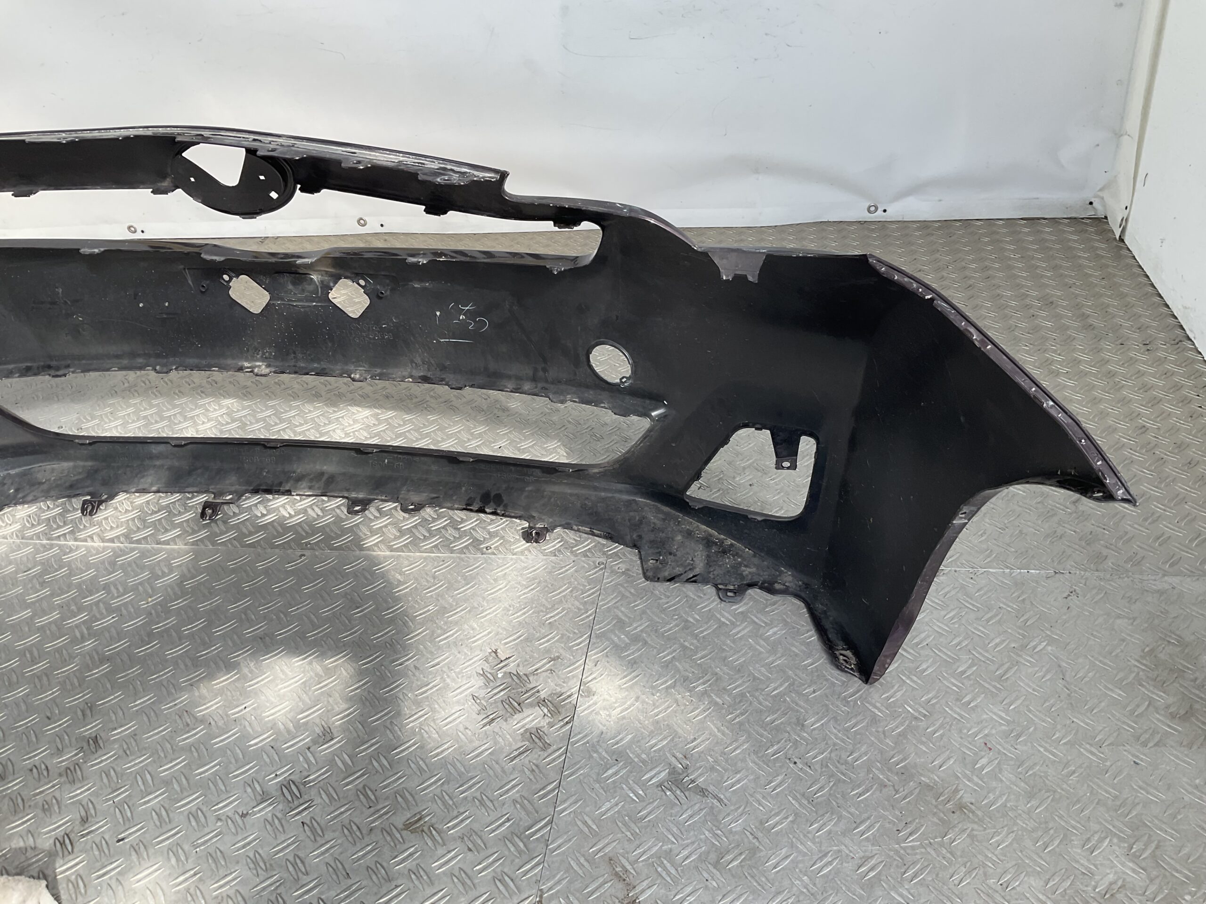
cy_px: 452
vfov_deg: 48.2
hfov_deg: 61.7
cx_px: 603
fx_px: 1010
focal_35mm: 29
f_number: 1.8
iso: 16
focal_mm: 3
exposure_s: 1/255
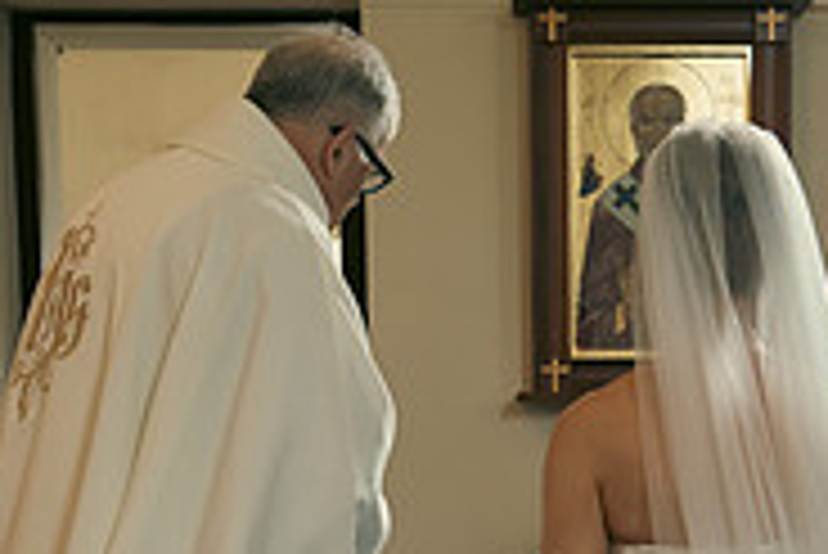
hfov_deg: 24.6
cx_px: 572
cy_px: 655
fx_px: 1887
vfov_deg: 16.1
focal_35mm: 82
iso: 1000
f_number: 3.5
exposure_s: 1/200
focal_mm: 26
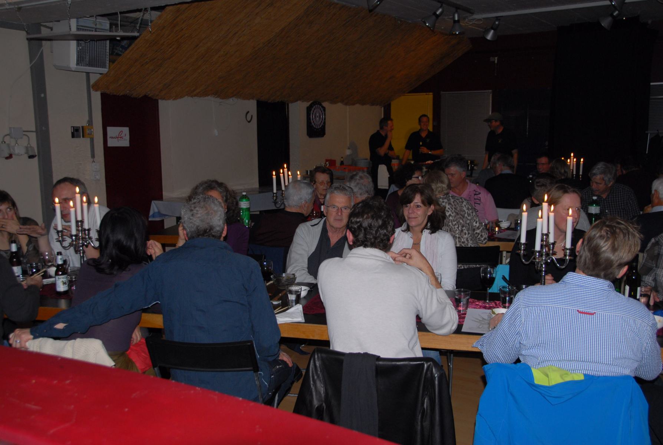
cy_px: 222
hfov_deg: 53.0
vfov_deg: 37.0
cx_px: 332
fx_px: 664
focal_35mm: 36
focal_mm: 24
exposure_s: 1/60
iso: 320
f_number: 3.8
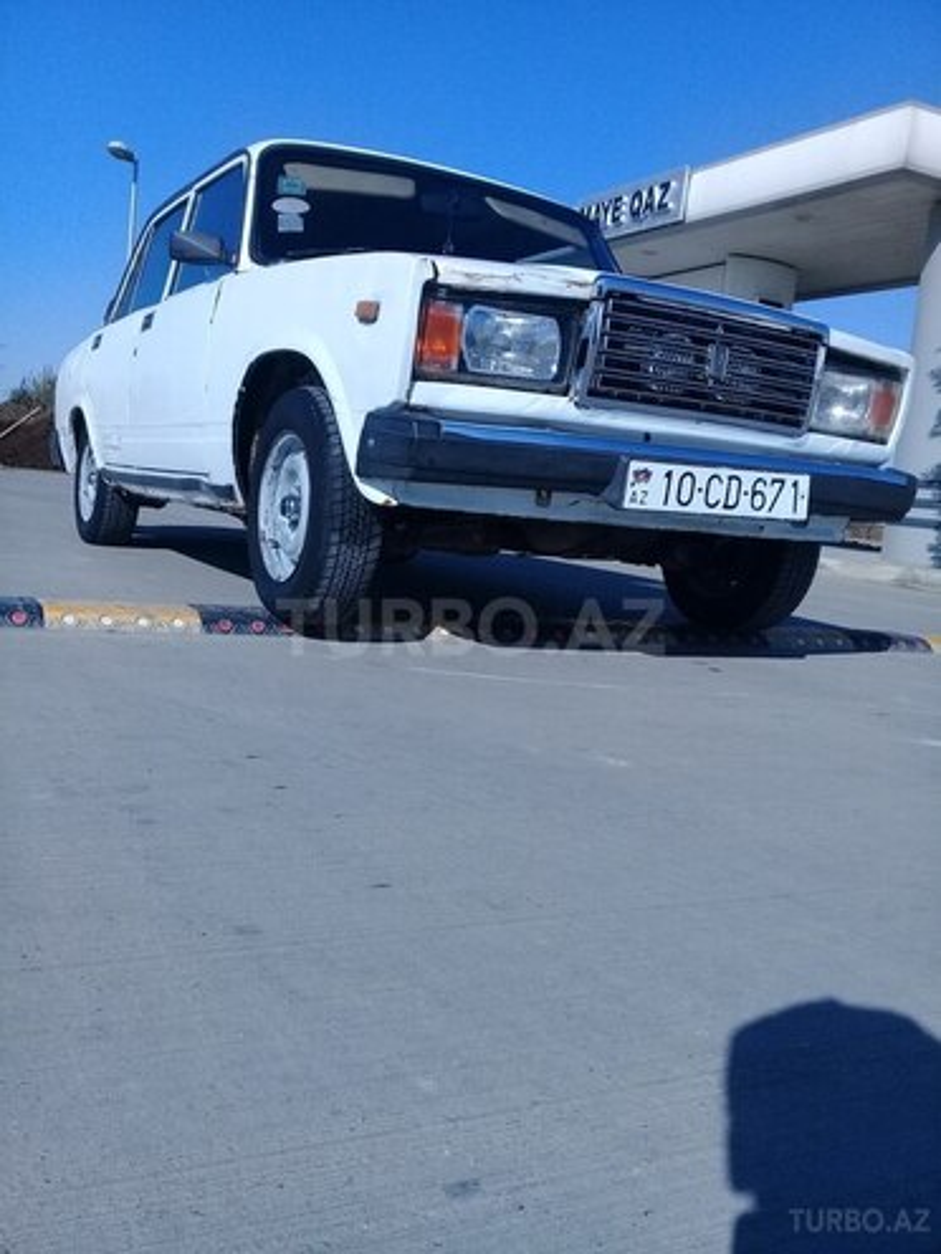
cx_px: 470
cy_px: 627
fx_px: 1124
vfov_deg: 58.4
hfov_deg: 45.4
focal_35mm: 31
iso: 64
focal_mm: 3.3
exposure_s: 1/2604
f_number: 2.2
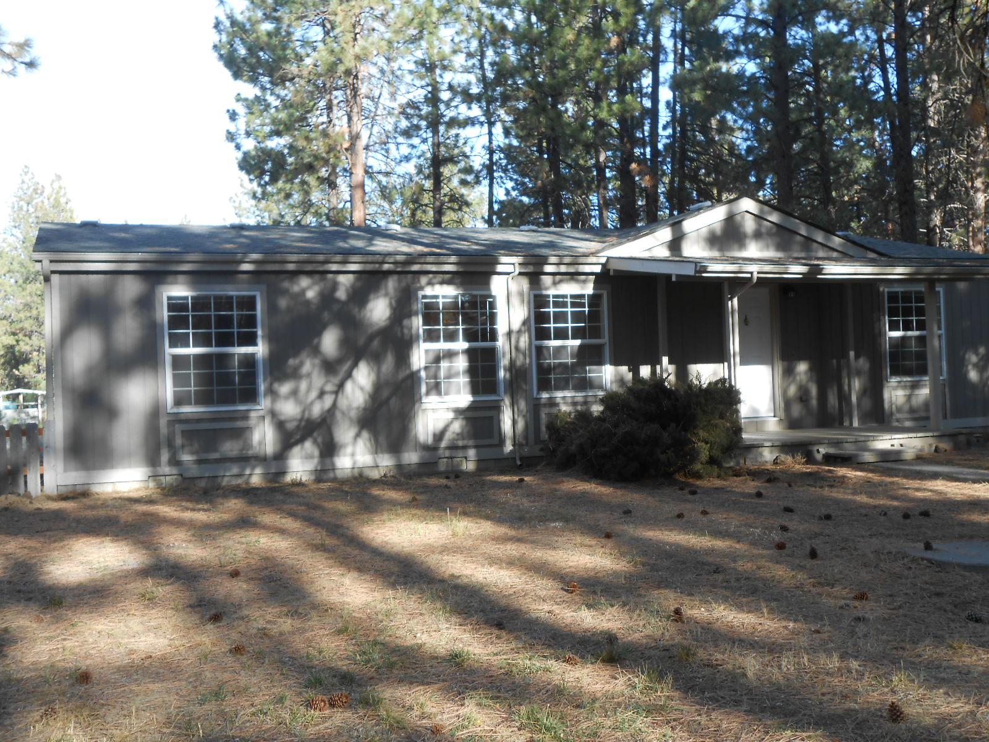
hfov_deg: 49.0
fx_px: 1086
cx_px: 494
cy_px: 371
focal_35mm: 38
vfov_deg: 37.7
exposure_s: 1/125
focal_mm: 6.8
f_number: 4.2
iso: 80
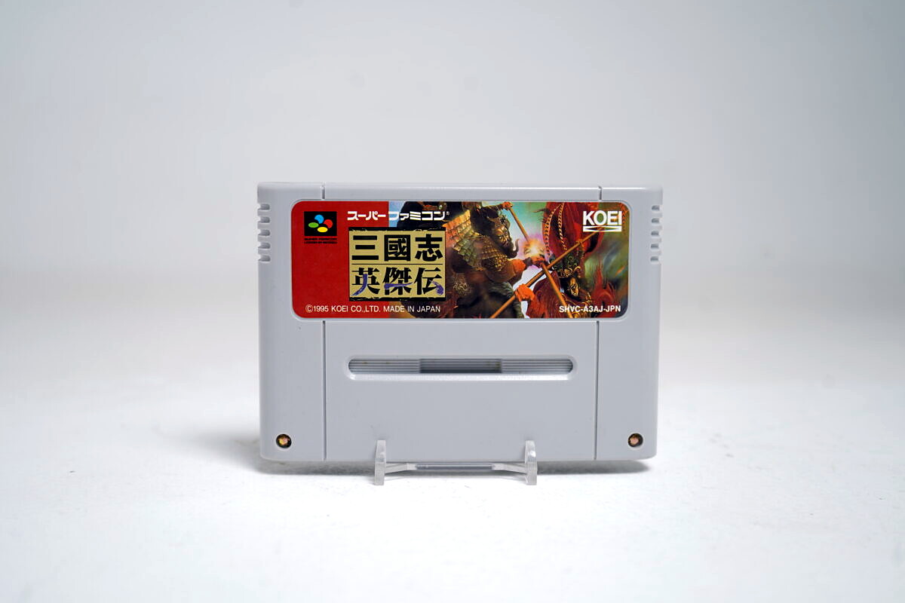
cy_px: 302
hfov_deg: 47.4
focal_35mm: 41
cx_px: 452
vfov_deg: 32.6
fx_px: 1031
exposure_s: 1/6
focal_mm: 41
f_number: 5
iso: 64
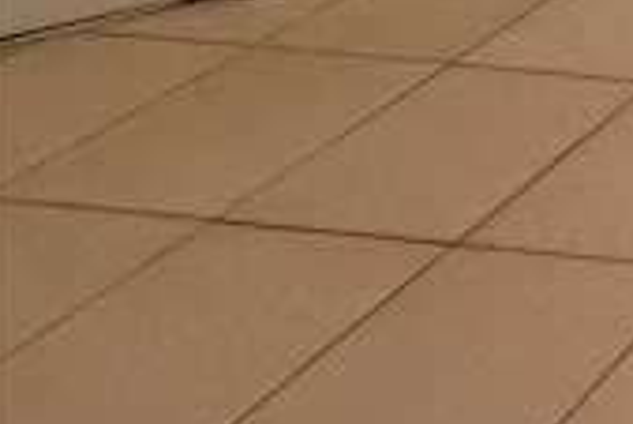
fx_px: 1214
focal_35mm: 69
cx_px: 1483
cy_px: -510
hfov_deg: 15.7
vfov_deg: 14.8
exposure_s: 1/60
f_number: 2.2
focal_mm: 2.22
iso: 400
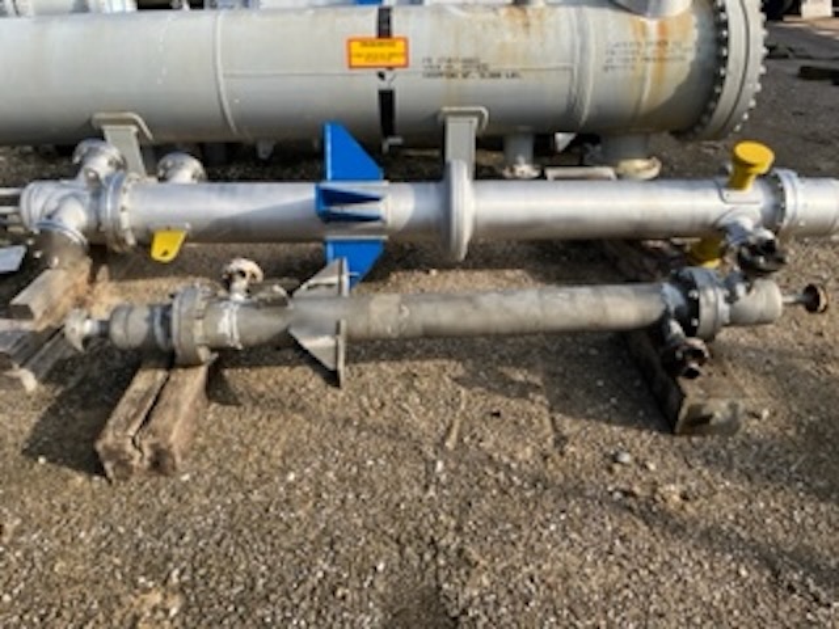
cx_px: 420
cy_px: 314
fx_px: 630
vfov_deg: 53.1
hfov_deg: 67.3
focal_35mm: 26
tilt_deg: -31.2
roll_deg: +0.9
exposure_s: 1/1672
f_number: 1.6
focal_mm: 5.1
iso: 50
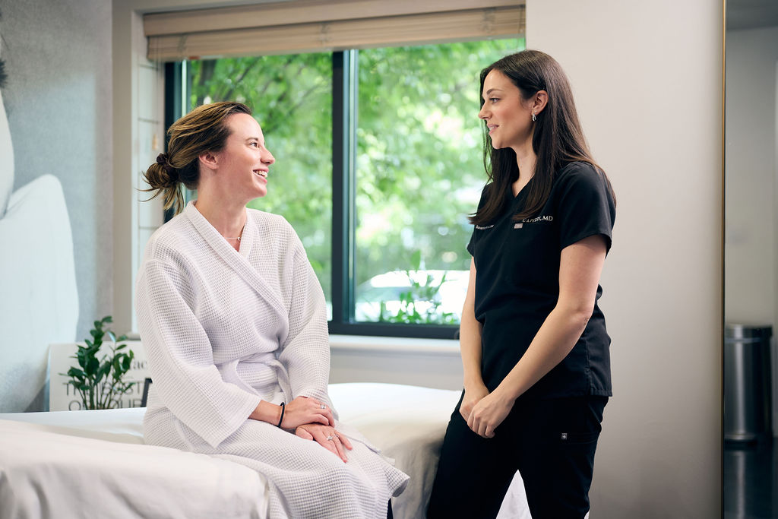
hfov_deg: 39.6
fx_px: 1081
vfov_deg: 27.0
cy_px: 260
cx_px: 389
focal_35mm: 50
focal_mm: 50
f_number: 2
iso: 320
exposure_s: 1/160
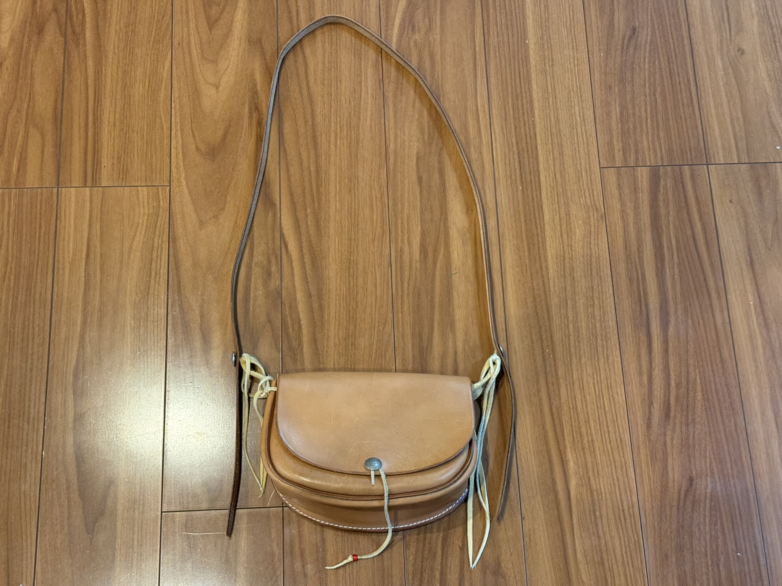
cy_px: 293
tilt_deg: -71.5
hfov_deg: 39.7
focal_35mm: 48
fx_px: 1084
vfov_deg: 30.3
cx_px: 391
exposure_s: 1/33
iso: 250
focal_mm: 6.76
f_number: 1.78
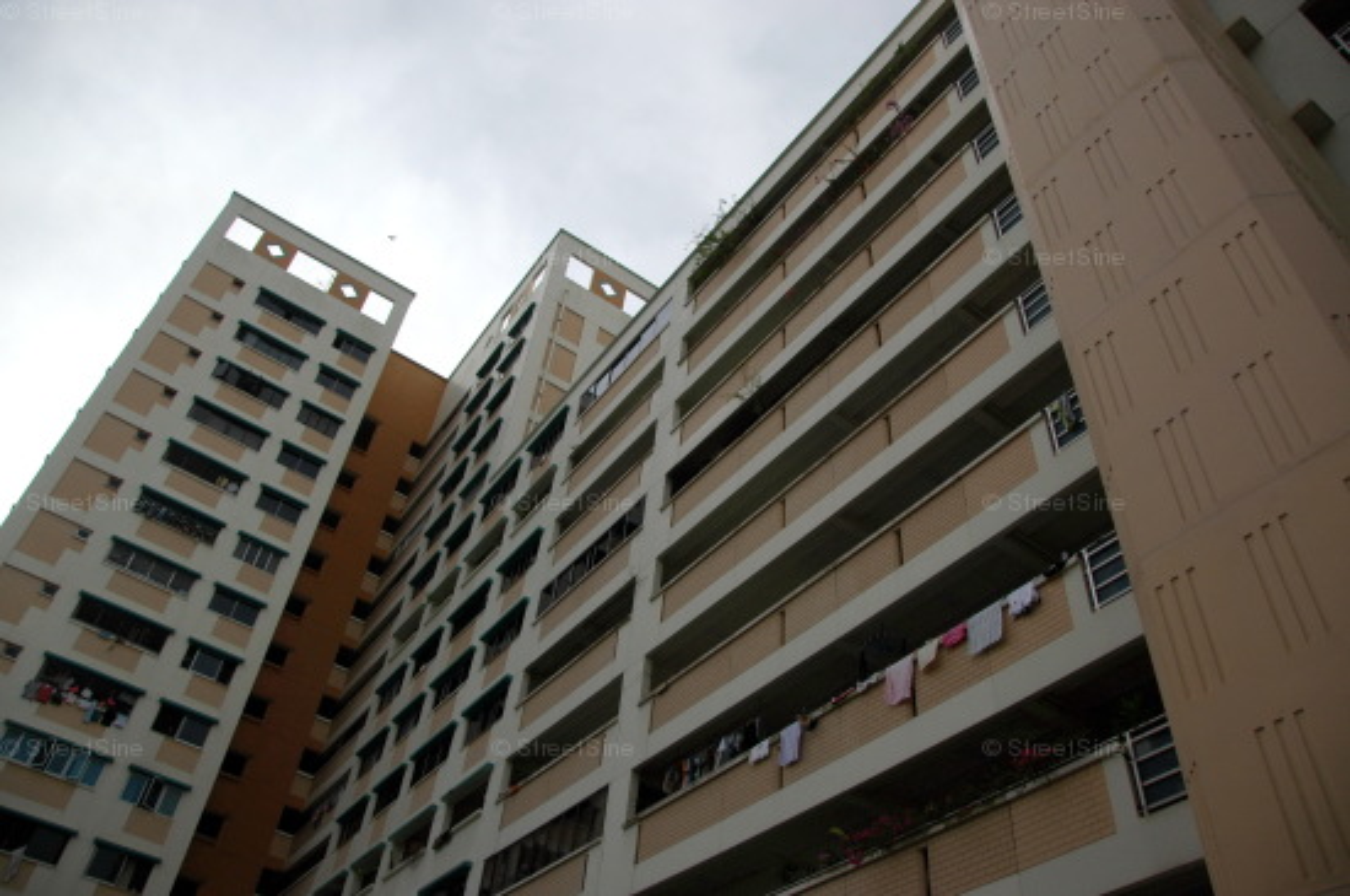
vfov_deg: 47.8
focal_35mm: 27
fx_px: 1011
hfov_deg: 67.5
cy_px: 448
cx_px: 675
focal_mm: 18
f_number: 3.5
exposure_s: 1/3200
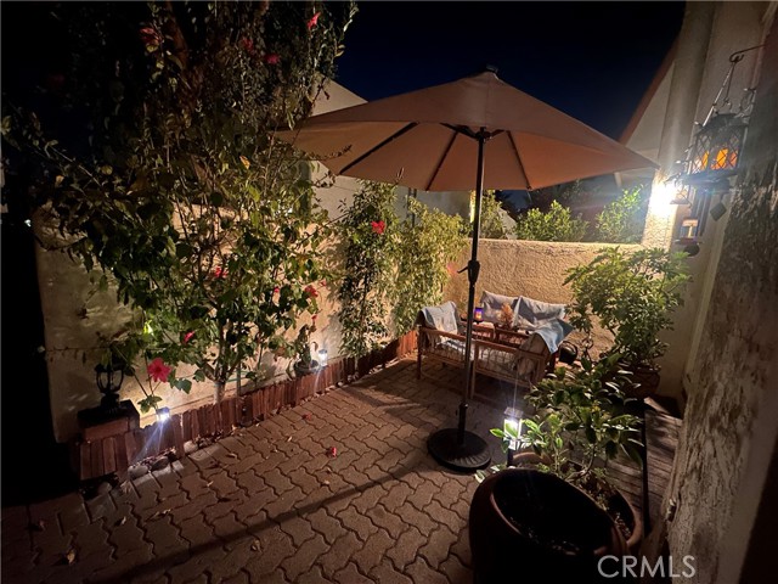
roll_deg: -4.0
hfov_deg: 102.1
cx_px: 389
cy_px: 292
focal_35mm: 14
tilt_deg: -8.5
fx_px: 315
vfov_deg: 85.7
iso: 1600
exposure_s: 1/12
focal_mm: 2.22
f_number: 2.2
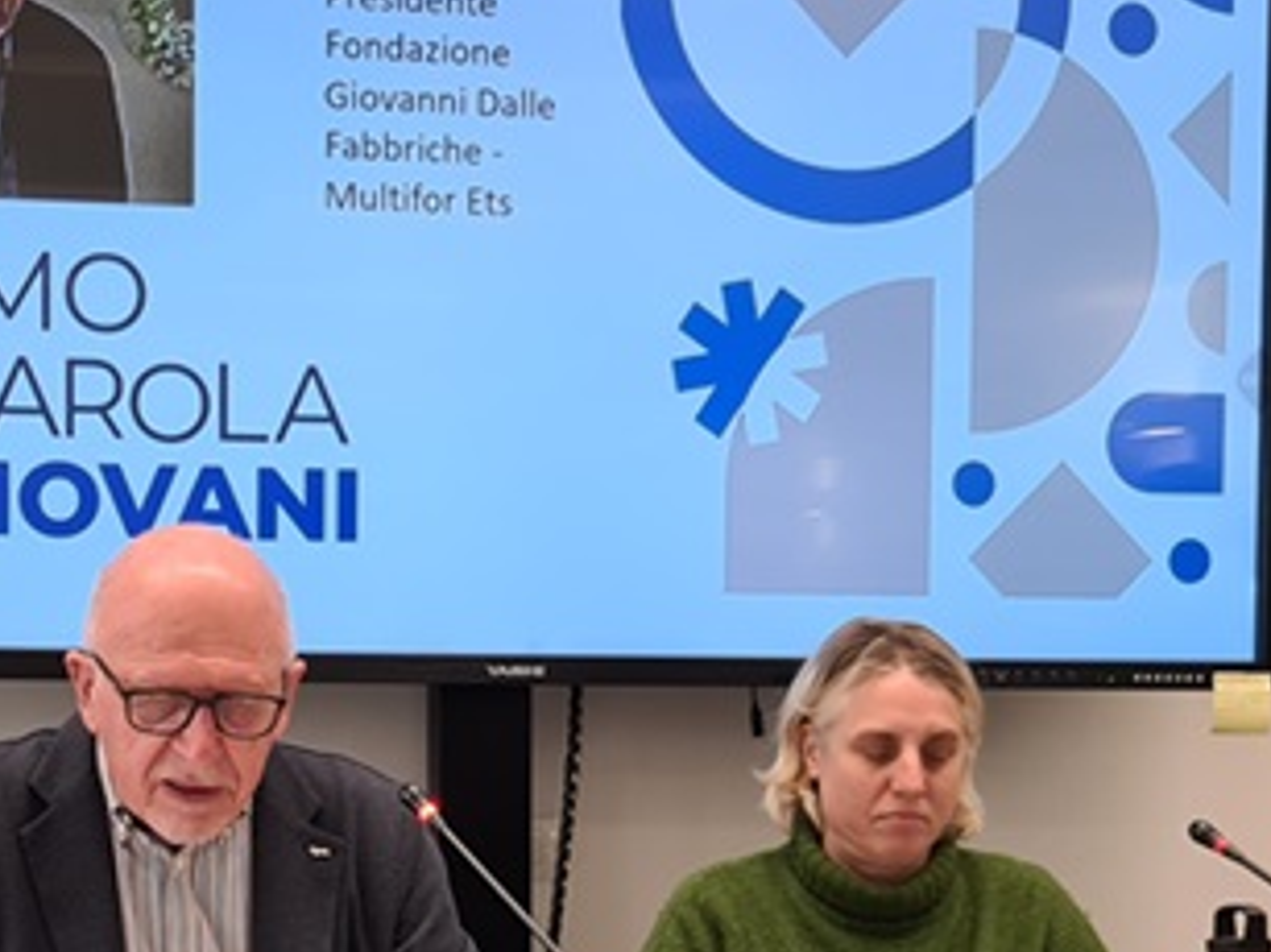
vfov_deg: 17.6
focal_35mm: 82
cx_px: 371
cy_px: 900
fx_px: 3010
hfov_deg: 23.7
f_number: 1.8
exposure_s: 1/50
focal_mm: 5.4
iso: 100
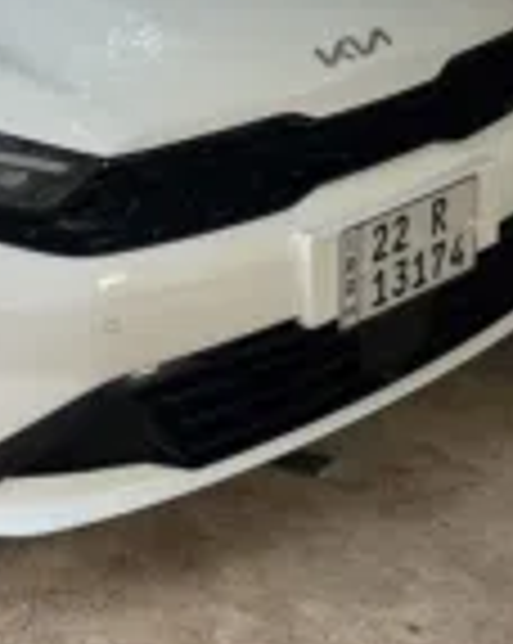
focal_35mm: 71
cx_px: -135
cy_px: 27
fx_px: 1350
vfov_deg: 25.7
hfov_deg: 19.9
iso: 50
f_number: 1.5
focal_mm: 5.7
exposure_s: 1/521
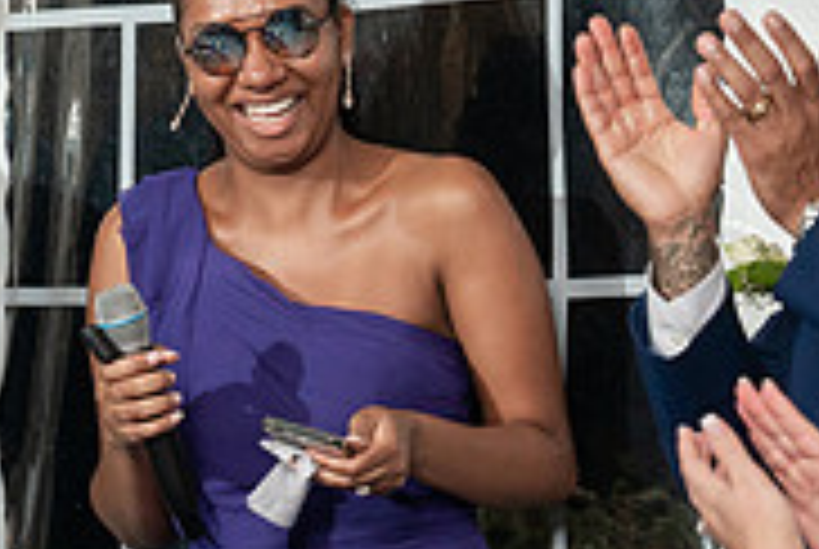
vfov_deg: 7.8
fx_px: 4033
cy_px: 545
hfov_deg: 11.6
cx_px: 457
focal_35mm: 177
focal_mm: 52
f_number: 5.6
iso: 1600
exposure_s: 1/200
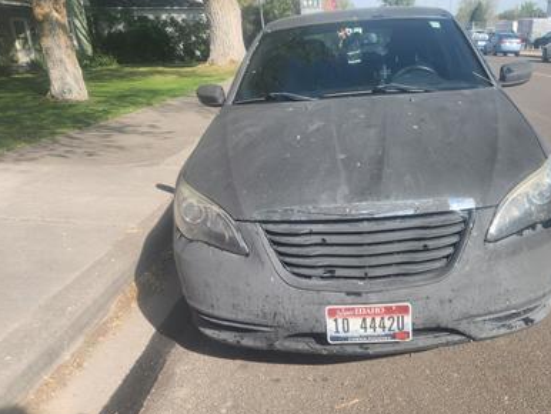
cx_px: 353
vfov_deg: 46.3
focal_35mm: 30
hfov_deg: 59.0
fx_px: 478
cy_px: 268
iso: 20
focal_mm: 5.4
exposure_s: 1/902
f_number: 1.8
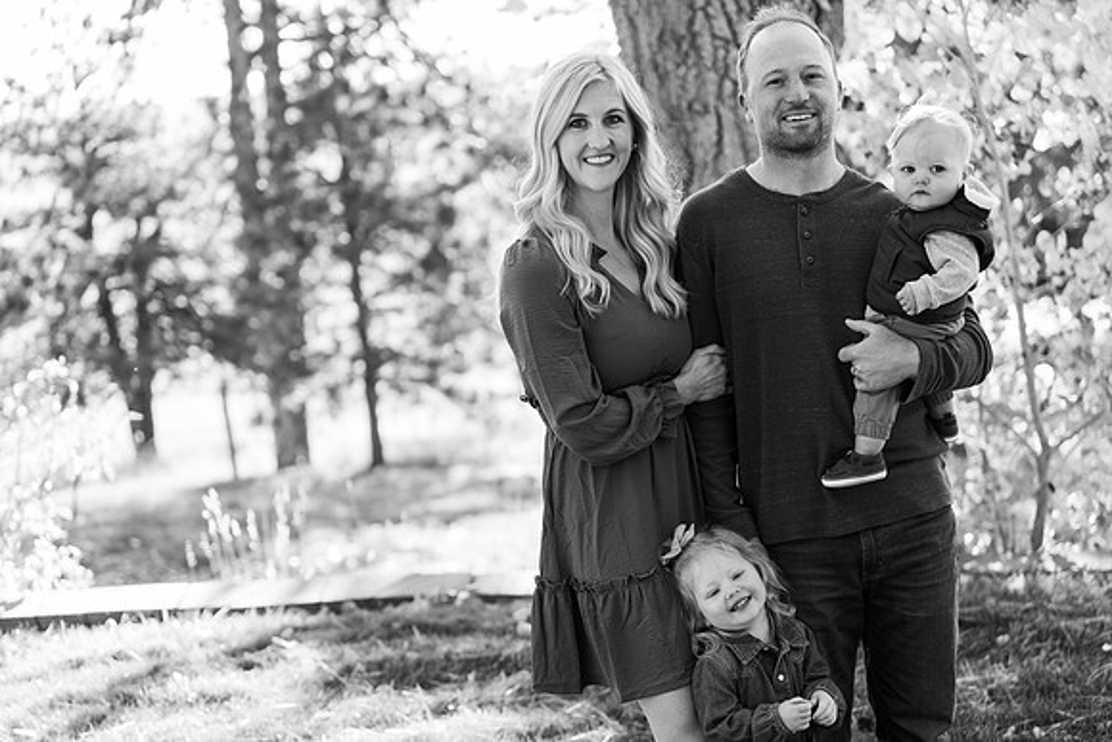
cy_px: 371
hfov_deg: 28.8
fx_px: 2163
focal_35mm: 70
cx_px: 556
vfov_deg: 19.5
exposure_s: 1/200
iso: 200
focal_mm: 70
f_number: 2.8
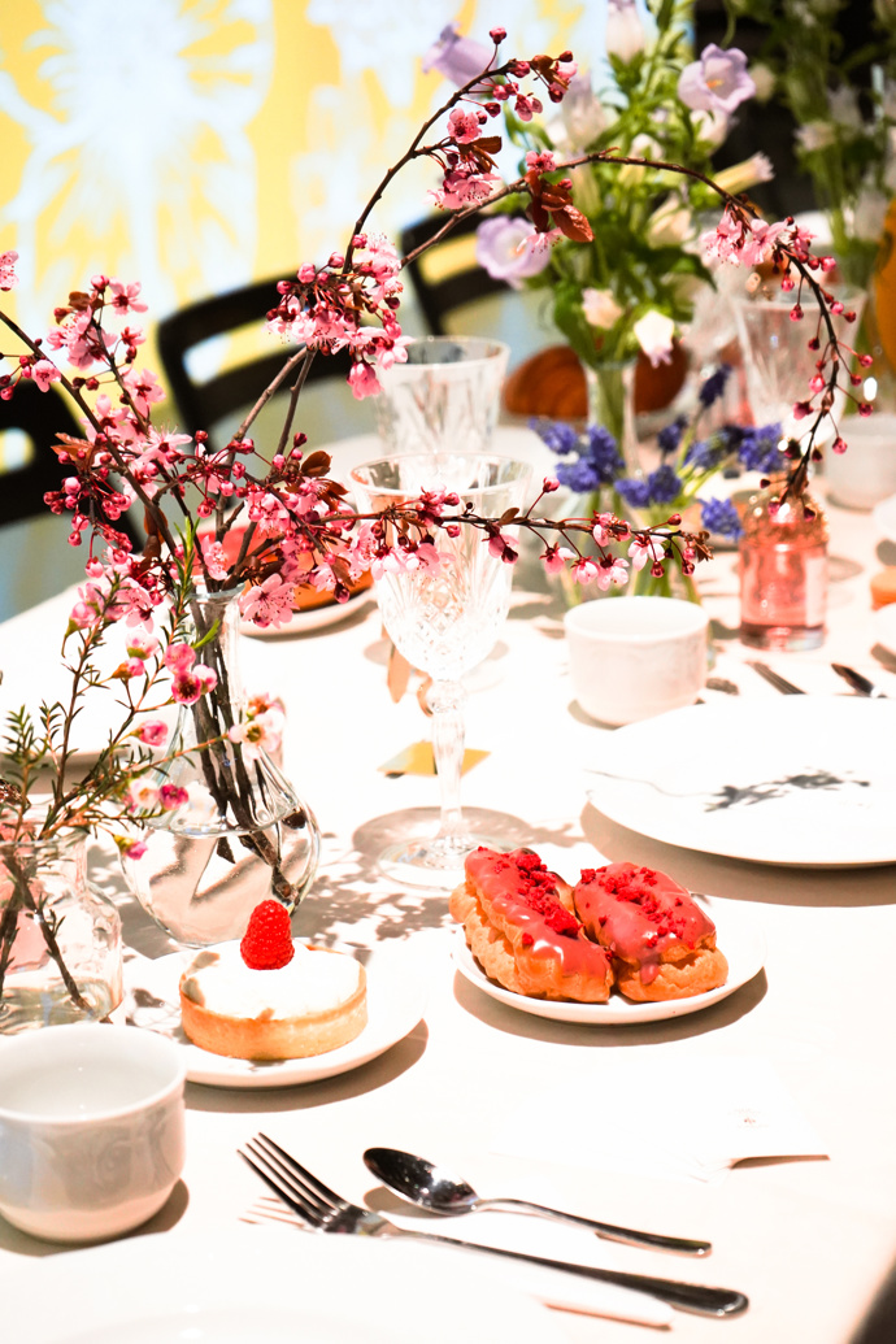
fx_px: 2613
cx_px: 448
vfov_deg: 28.8
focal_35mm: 70
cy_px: 672
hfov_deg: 19.5
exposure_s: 1/100
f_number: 5.6
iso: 8000
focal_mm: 70
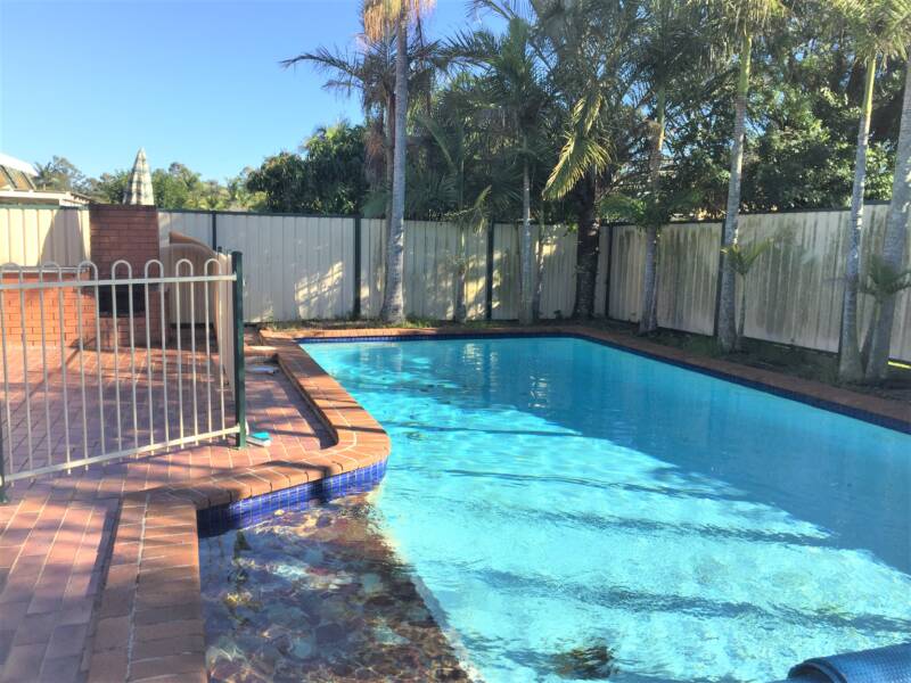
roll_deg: -1.8
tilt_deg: -8.2
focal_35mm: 29
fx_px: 763
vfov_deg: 48.2
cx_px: 456
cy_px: 342
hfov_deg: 61.7
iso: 32
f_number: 2.2
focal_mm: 4.15
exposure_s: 1/1068
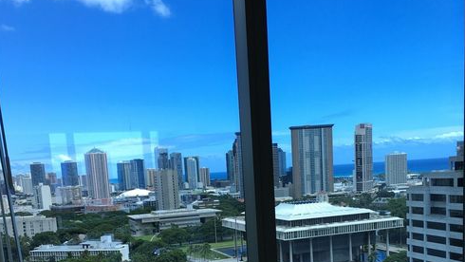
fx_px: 530
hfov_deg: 47.3
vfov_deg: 26.4
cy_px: 257
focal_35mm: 43
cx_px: 232
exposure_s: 1/144
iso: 25
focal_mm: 4.15
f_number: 2.2
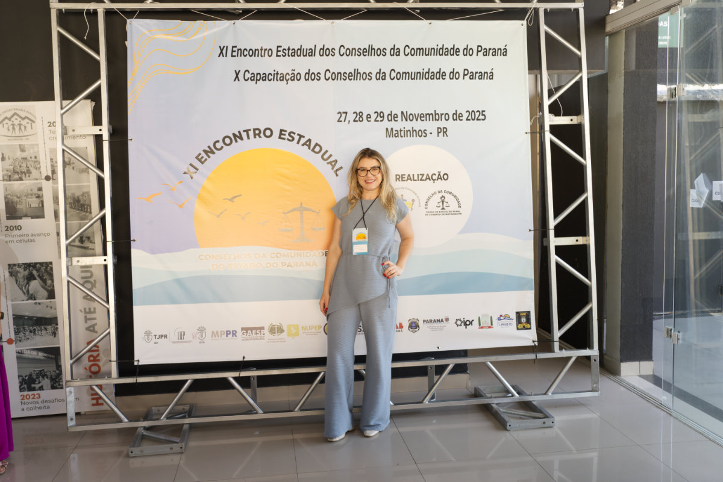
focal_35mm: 35
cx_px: 362
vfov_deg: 37.9
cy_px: 241
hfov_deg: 54.4
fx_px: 703
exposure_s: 1/100
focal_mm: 35
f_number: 4
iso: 320
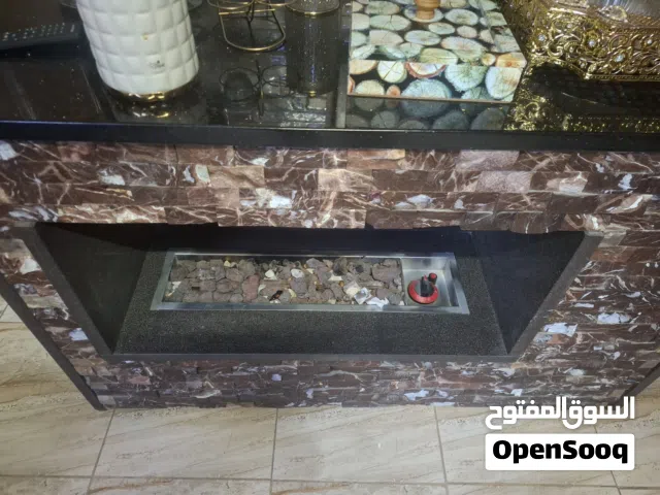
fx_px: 439
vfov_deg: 58.9
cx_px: 330
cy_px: 248
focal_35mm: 23
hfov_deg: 73.9
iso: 640
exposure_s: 1/25
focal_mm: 5.54
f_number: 1.8
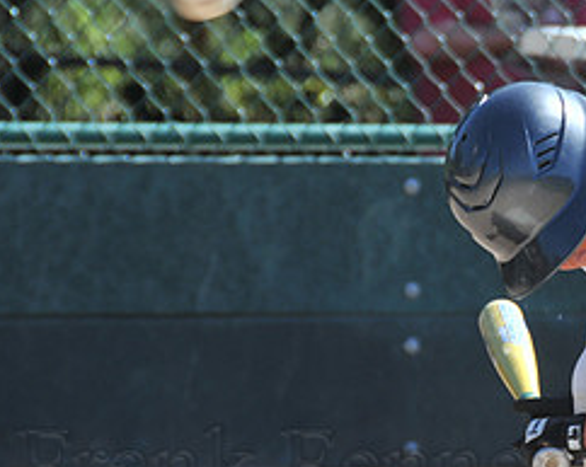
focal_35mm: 675
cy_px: 168
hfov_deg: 2.9
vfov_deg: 2.3
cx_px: 557
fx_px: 11693
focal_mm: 200
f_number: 5.6
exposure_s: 1/500
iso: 200
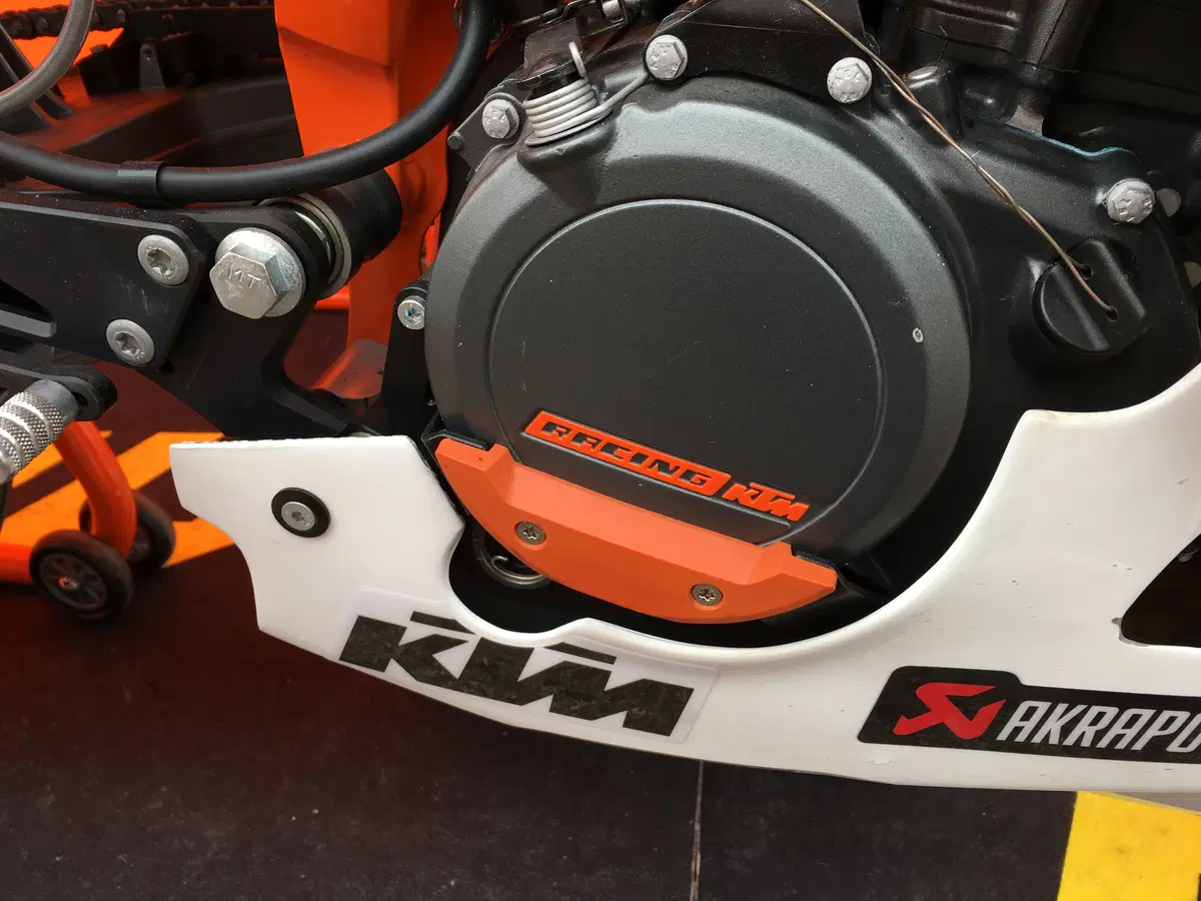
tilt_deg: -30.3
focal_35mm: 29
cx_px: 600
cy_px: 450
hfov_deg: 61.7
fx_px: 1006
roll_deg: +0.7
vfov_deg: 48.2
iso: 25
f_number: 2.2
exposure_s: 1/115
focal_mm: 4.15
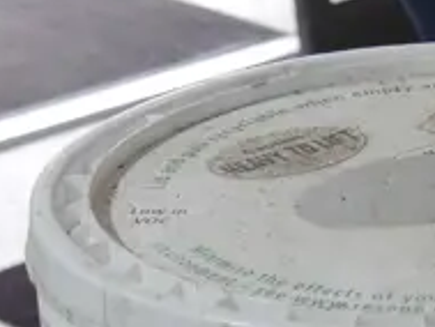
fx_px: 2314
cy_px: 366
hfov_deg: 9.8
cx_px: 955
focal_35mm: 184
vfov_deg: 8.0
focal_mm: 17
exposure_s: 1/60
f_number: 4
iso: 250
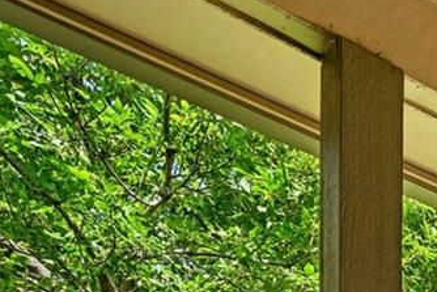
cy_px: 663
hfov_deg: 21.5
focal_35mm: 67
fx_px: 814
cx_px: 754
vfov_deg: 14.7
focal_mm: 14
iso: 64
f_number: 10
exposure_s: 1/20
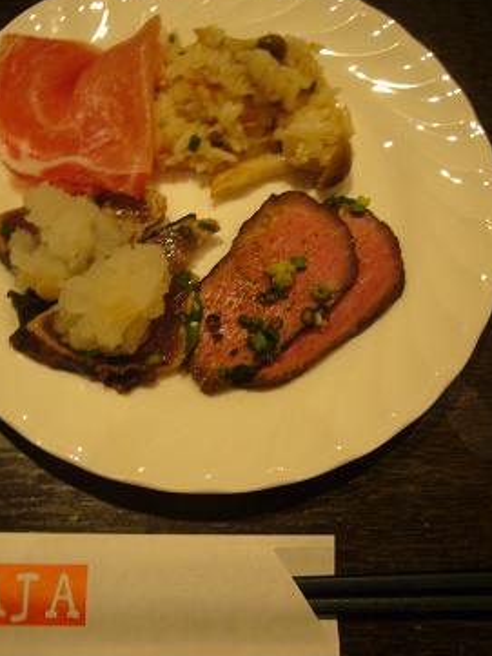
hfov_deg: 35.1
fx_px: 777
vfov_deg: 45.8
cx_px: 215
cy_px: 328
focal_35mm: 41
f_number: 2.8
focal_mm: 5.8
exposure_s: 1/8
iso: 200
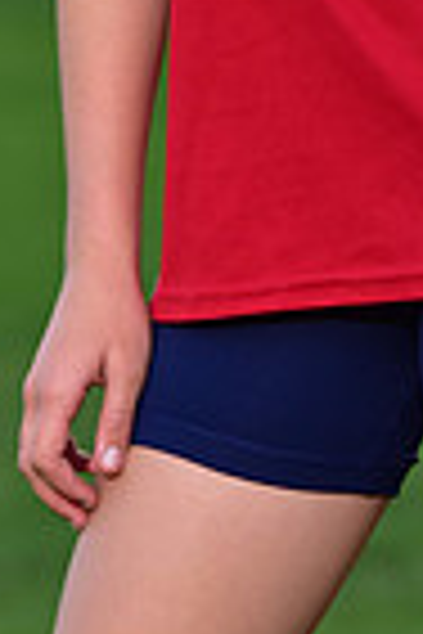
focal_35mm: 618
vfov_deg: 3.3
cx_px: 475
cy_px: -490
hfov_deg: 2.2
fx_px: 10891
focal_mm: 150
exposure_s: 1/320
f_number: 4.5
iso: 400
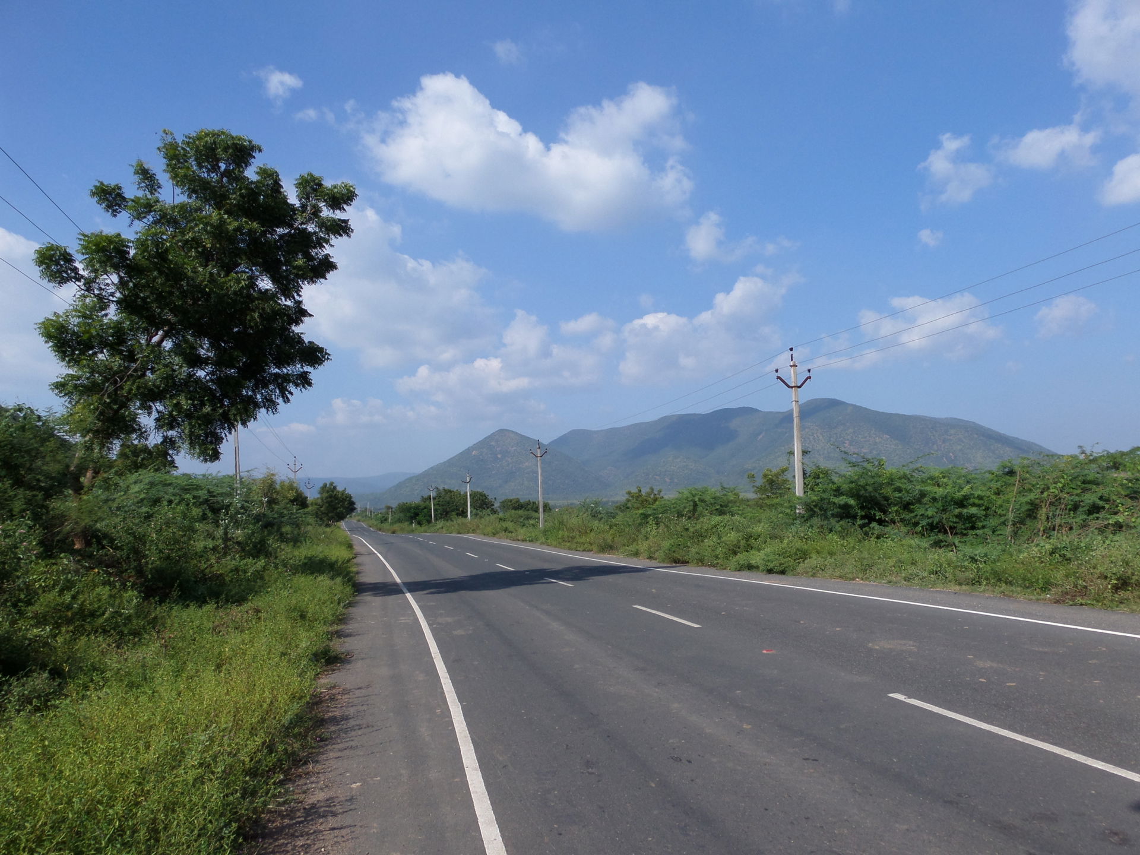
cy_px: 428
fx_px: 790
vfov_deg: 56.8
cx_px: 570
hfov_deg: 71.6
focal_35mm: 24
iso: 80
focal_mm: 4
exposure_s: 1/500
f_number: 4.6
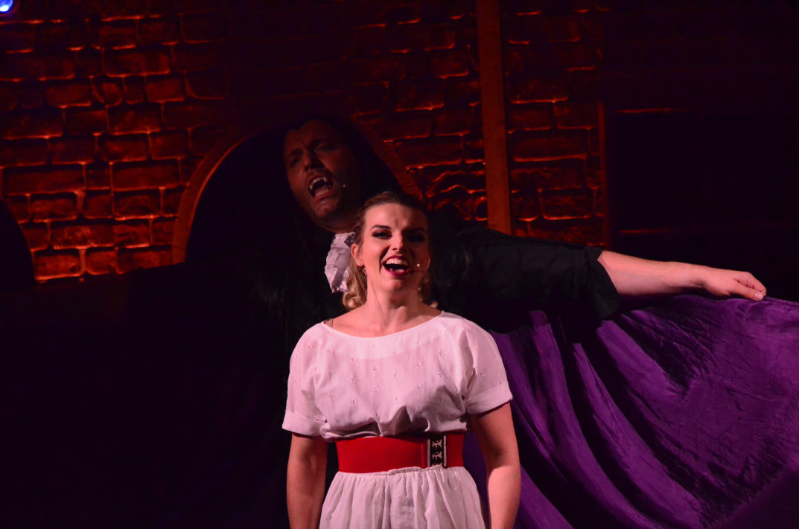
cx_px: 400
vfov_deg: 4.3
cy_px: 264
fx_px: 6978
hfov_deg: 6.6
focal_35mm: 315
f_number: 5.3
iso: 6400
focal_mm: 210
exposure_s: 1/320
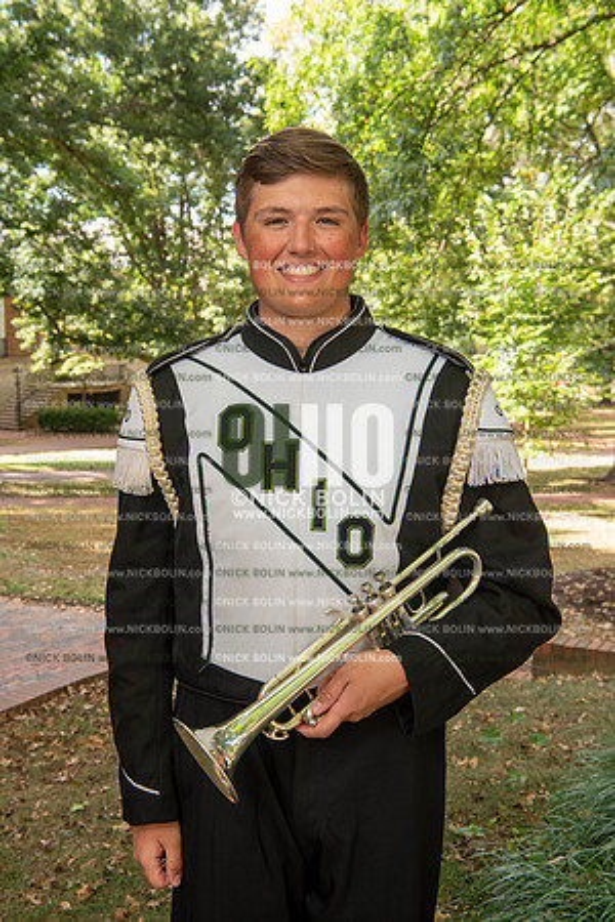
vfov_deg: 42.7
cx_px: 308
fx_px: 1179
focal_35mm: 46
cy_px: 461
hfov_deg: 29.2
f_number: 8
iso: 500
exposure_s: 1/100
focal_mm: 46
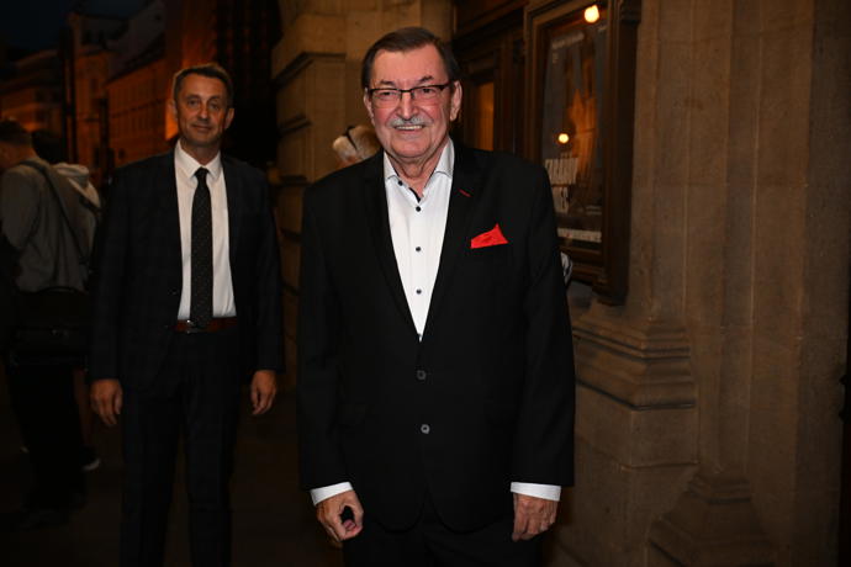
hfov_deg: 47.4
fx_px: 969
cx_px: 426
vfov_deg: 32.6
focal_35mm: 41
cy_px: 284
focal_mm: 41
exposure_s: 1/125
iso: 3200
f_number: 5
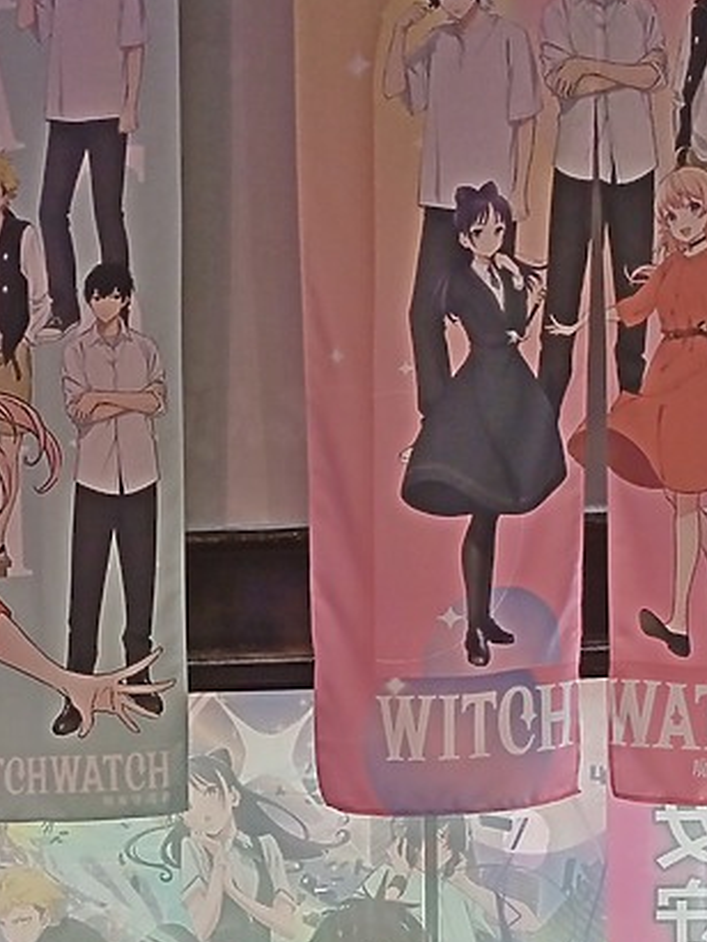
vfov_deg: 26.1
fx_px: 1931
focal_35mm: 71
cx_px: 280
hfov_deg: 20.7
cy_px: 919
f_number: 1.8
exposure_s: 1/100
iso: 210
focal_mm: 4.05
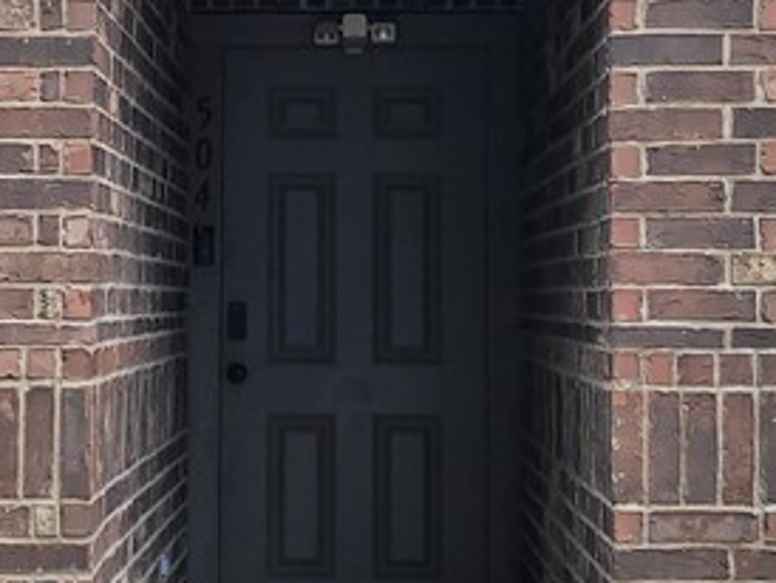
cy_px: 195
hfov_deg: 20.1
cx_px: 252
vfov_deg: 15.2
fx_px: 2176
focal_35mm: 97
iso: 40
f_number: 1.8
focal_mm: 5.4
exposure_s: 1/431
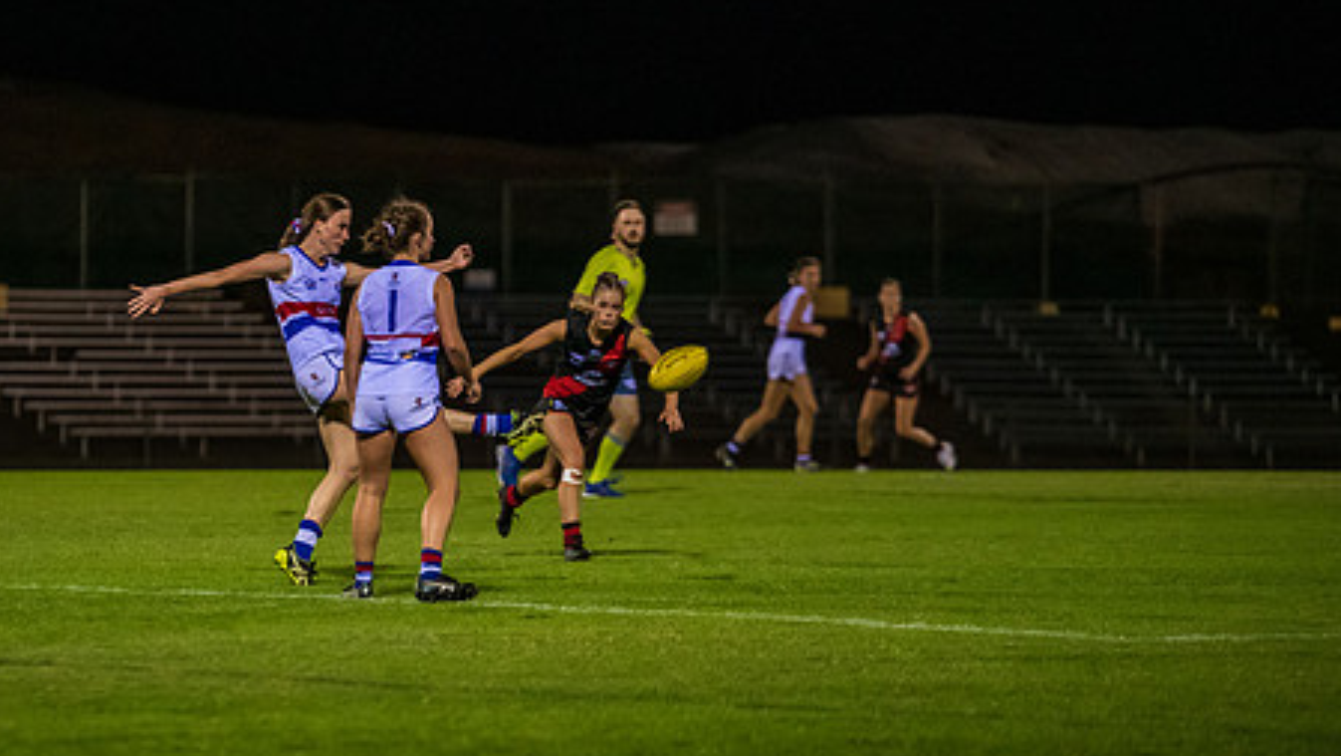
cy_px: 420
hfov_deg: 6.9
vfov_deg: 3.9
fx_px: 11170
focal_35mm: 314
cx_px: 353
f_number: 2.8
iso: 3200
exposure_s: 1/800
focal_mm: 200
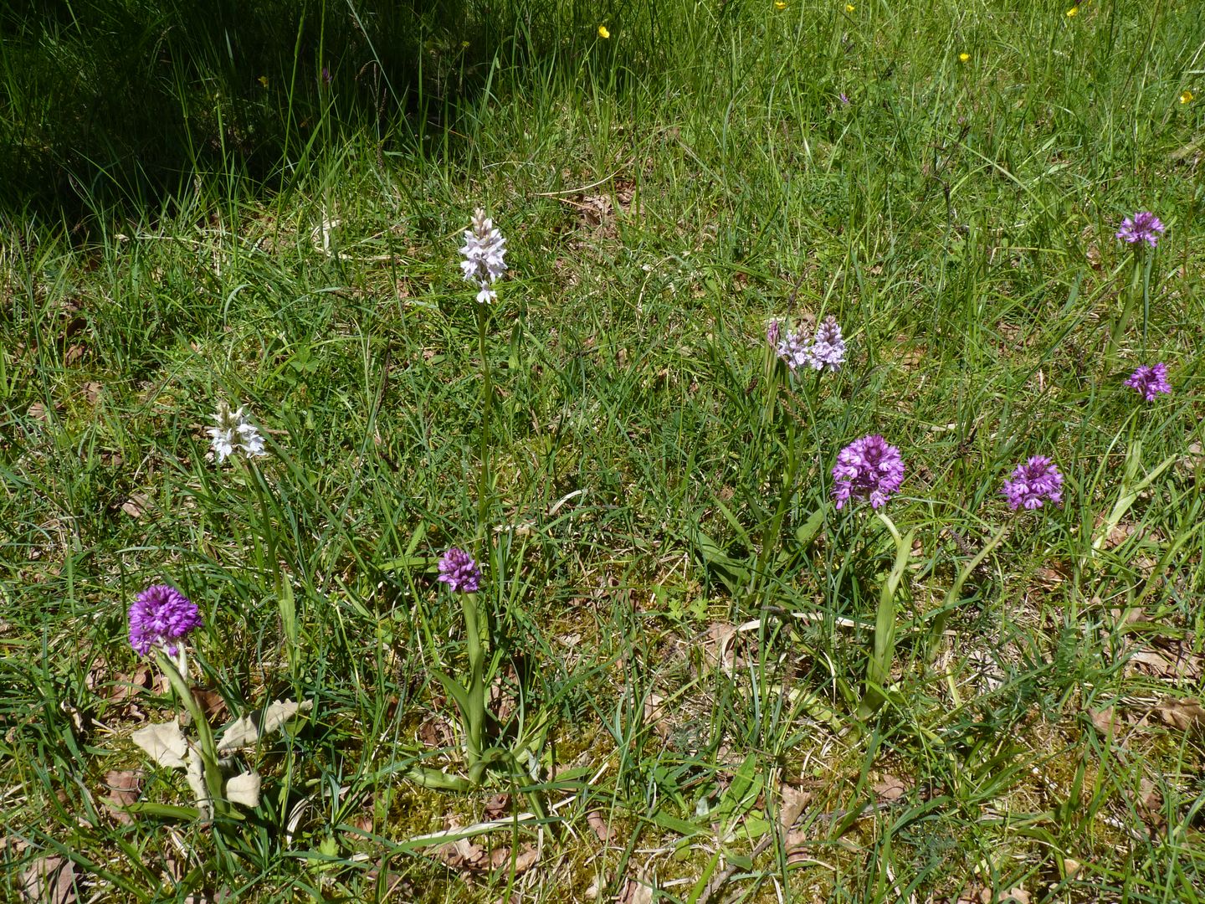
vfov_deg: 51.4
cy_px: 452
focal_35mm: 27
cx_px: 602
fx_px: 940
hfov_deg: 65.3
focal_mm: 4.8
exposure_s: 1/320
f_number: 5.6
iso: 80
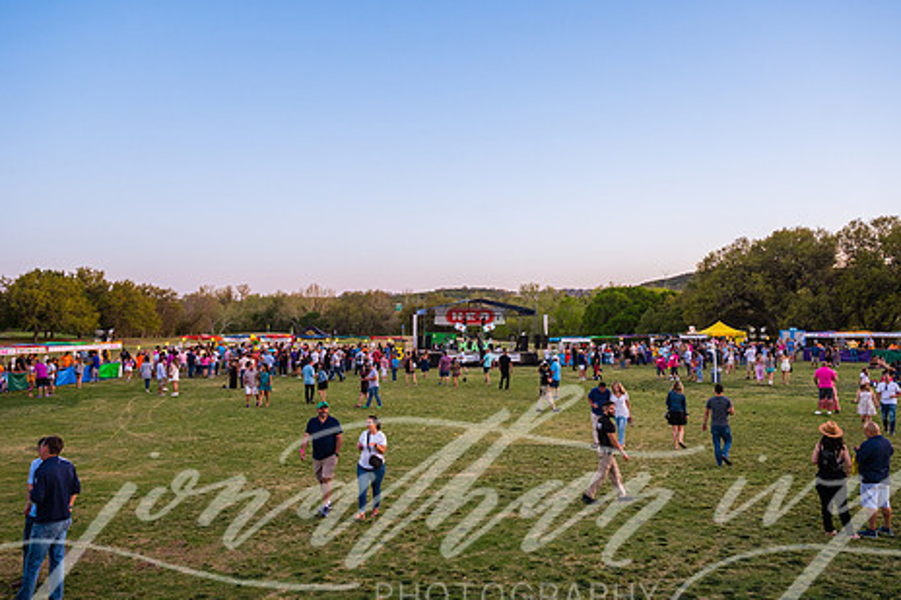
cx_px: 472
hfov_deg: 61.9
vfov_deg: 43.5
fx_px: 751
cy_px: 276
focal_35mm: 30
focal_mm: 24
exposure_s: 1/800
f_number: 4
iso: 1250
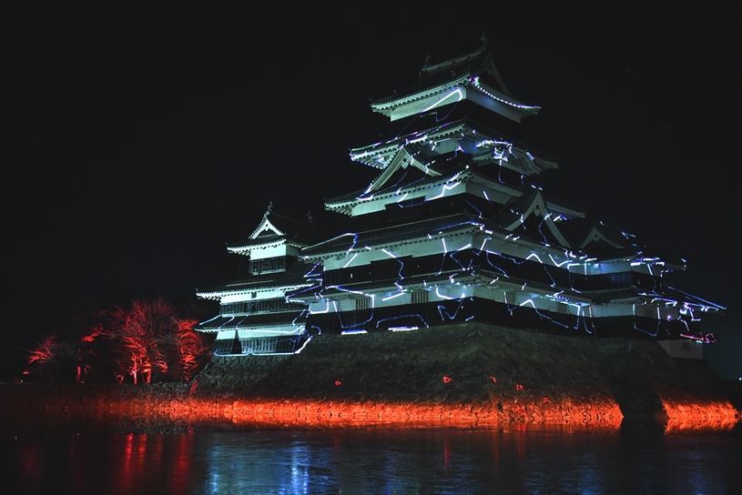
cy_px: 248
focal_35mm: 38
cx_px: 371
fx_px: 783
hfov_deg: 50.7
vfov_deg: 35.1
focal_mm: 38
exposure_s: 1/40
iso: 1600
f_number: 2.8
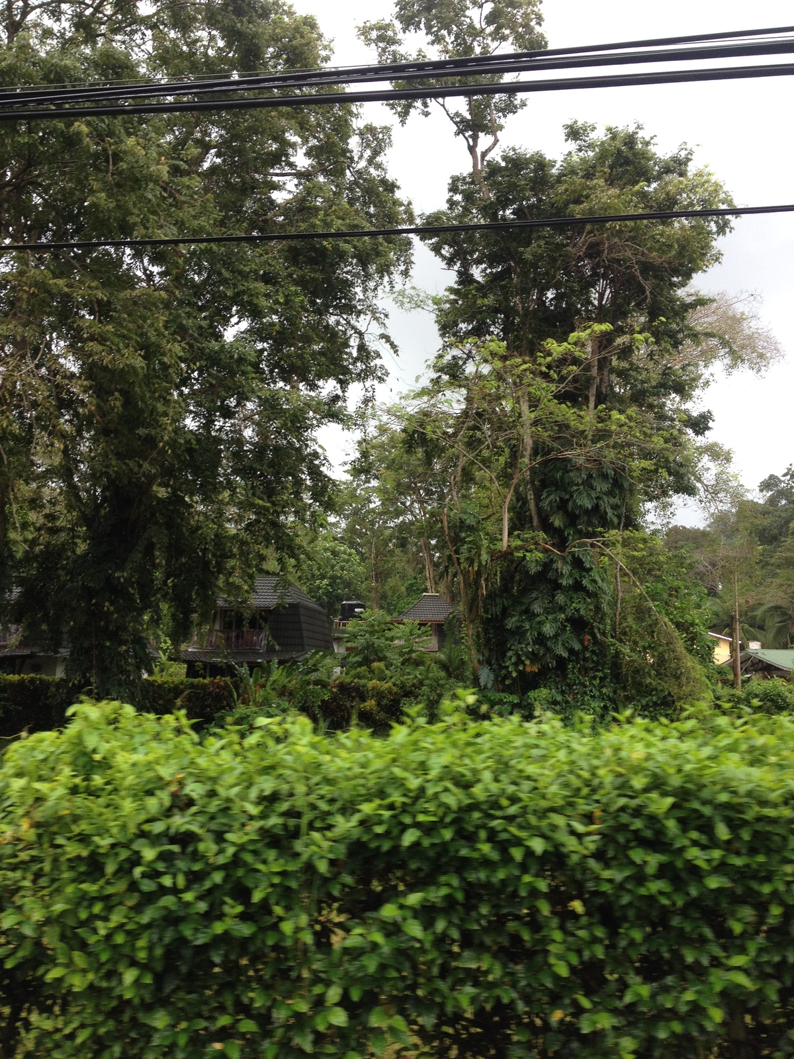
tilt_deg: +7.1
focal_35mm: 35
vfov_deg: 52.6
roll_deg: +5.7
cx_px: 397
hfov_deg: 40.7
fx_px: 1070
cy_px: 530
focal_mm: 4.28
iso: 50
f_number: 2.4
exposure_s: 1/201
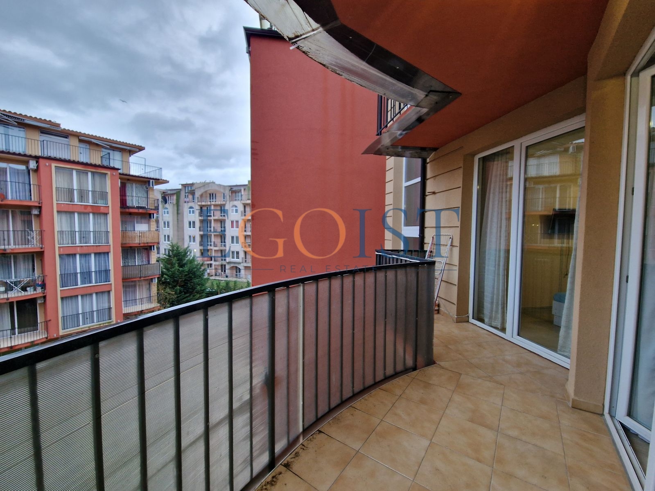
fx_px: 246
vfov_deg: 89.9
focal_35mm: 13
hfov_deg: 106.2
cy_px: 246
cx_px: 328
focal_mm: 2.2
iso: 160
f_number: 2.2
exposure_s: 1/50
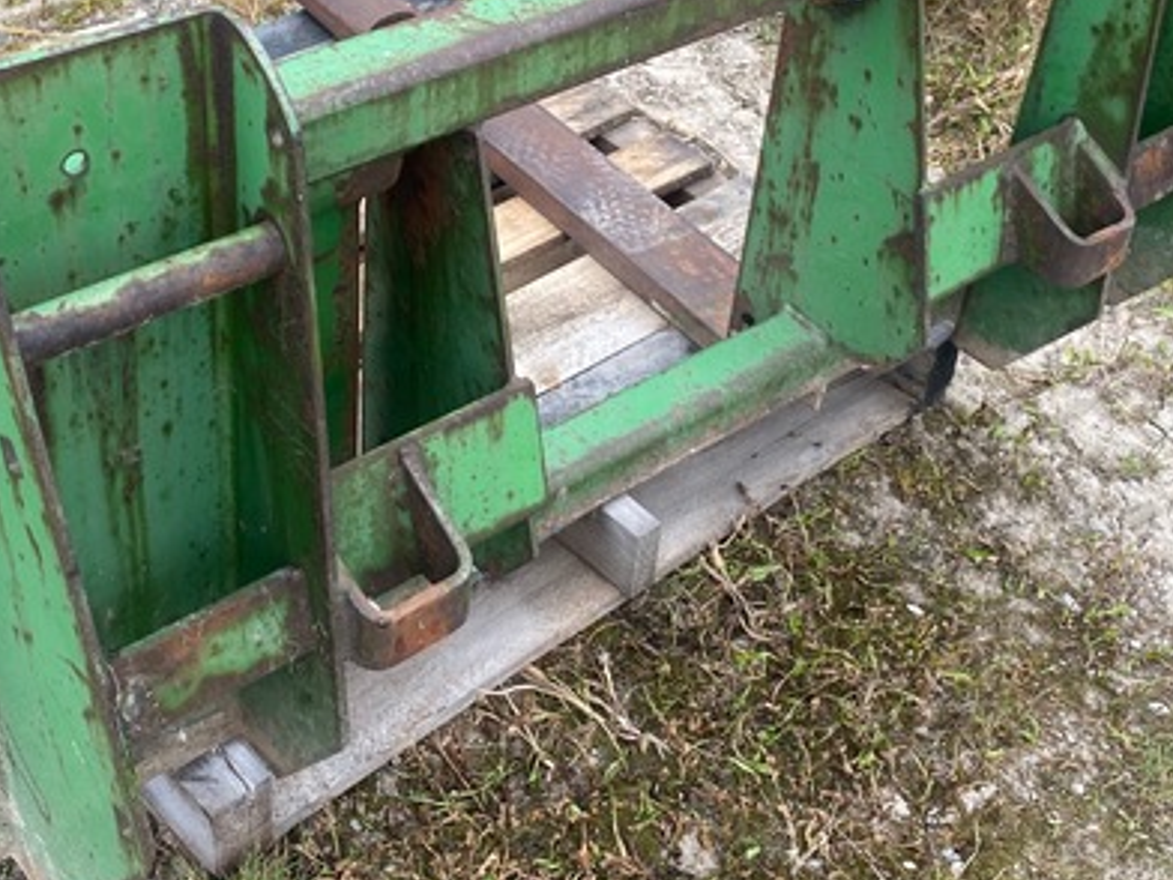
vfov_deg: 27.3
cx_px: 572
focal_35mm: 53
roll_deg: -2.2
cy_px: 281
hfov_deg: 36.2
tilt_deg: -38.9
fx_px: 1796
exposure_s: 1/205
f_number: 1.8
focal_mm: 4.25
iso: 32
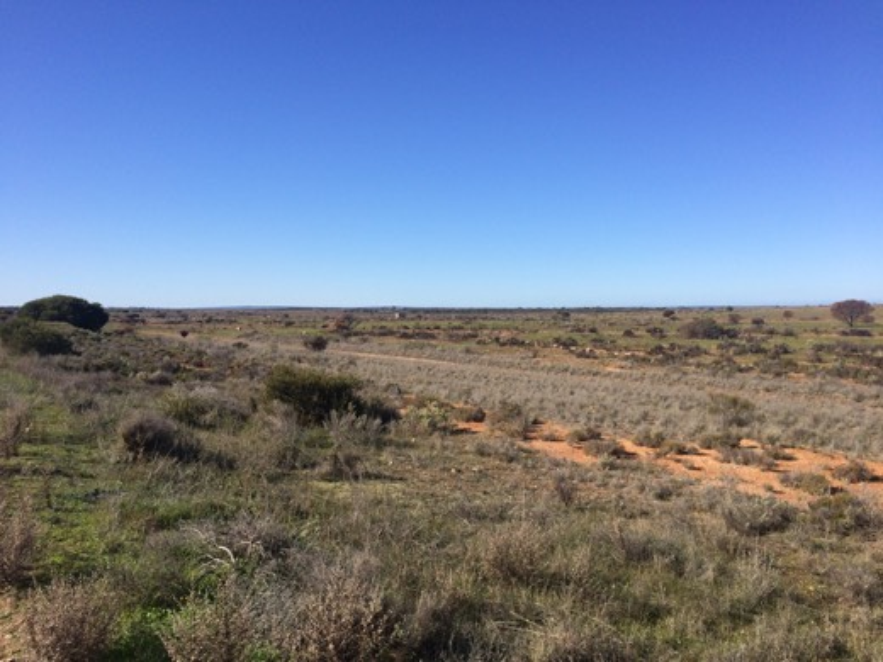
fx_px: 740
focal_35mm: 29
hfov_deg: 61.7
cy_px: 331
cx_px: 442
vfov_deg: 48.2
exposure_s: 1/2564
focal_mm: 4.15
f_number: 2.2
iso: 32
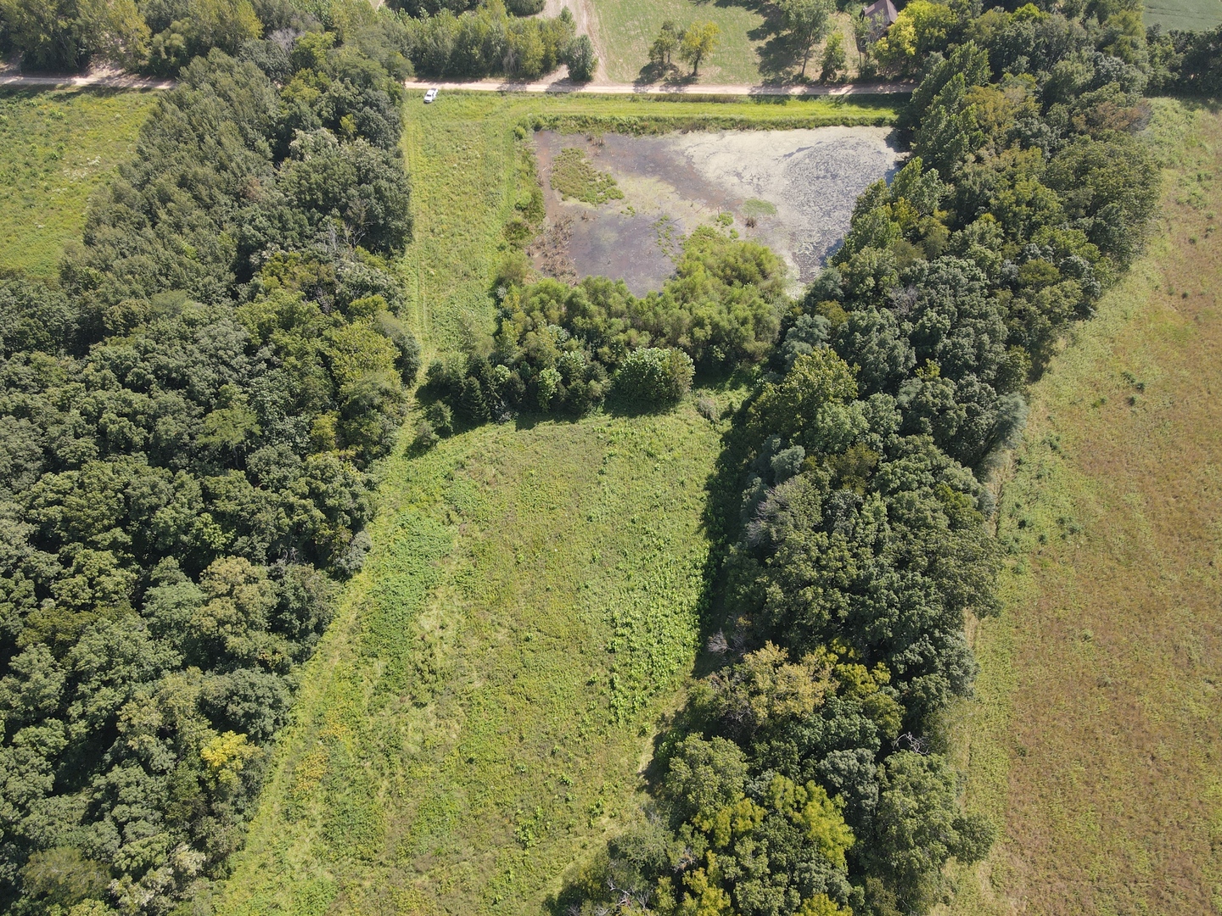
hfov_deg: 71.6
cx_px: 611
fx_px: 847
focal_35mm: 24
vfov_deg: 56.8
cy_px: 458
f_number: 2.8
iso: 100
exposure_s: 1/240
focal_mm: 4.5
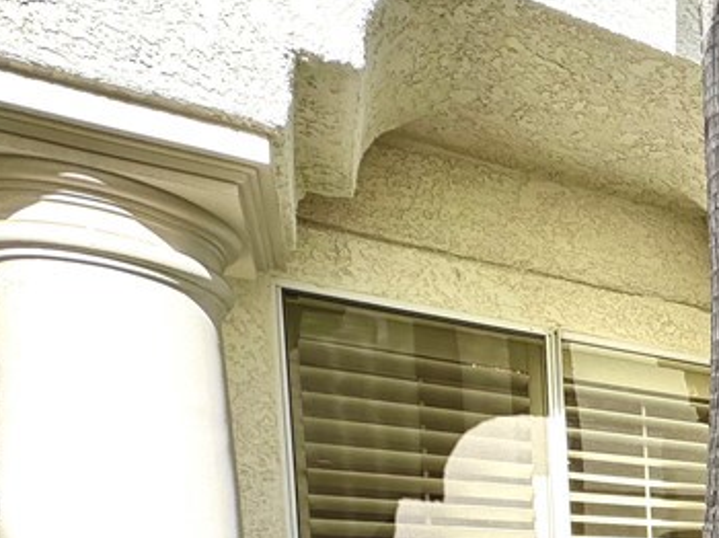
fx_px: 851
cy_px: 688
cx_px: 941
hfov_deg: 33.3
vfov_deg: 29.0
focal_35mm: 41
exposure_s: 1/529
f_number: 2.2
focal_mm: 2.22
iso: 50
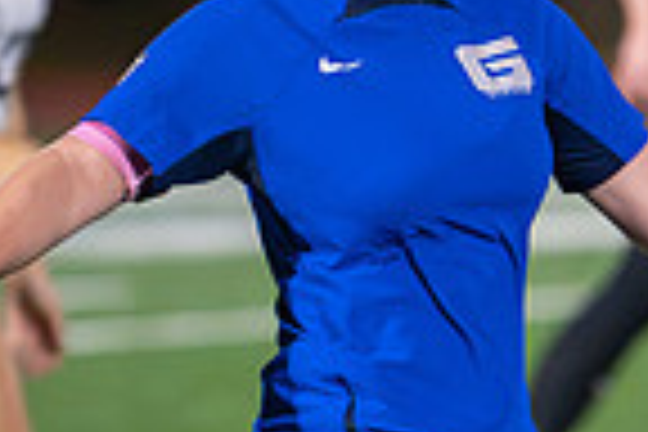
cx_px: 350
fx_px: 19942
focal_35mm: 1108
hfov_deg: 1.9
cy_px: 425
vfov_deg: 1.2
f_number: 2.8
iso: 14400
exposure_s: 1/1000
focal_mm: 200
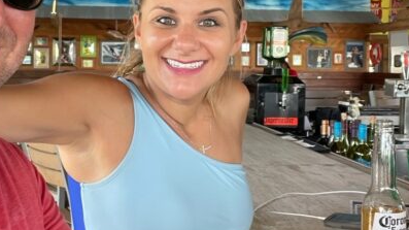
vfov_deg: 28.1
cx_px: 182
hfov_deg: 48.3
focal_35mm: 42
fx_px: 455
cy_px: 75
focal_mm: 2.71
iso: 100
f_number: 2.2
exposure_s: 1/69
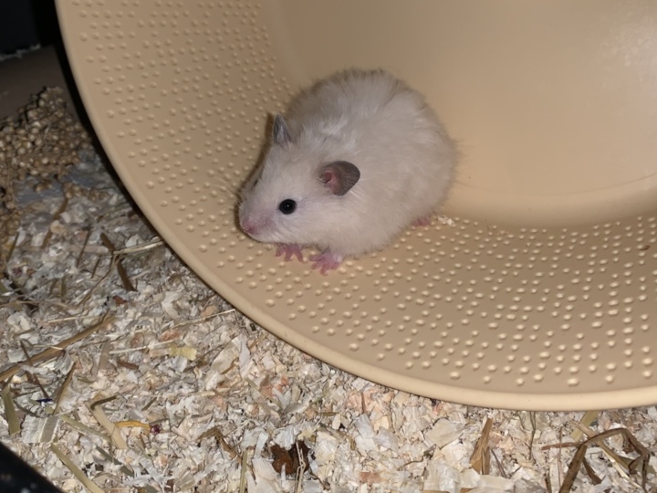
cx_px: 299
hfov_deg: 50.1
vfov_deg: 38.3
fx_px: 702
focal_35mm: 37
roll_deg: +2.2
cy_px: 176
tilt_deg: -29.5
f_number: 1.8
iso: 25
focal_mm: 4.25
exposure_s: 1/51
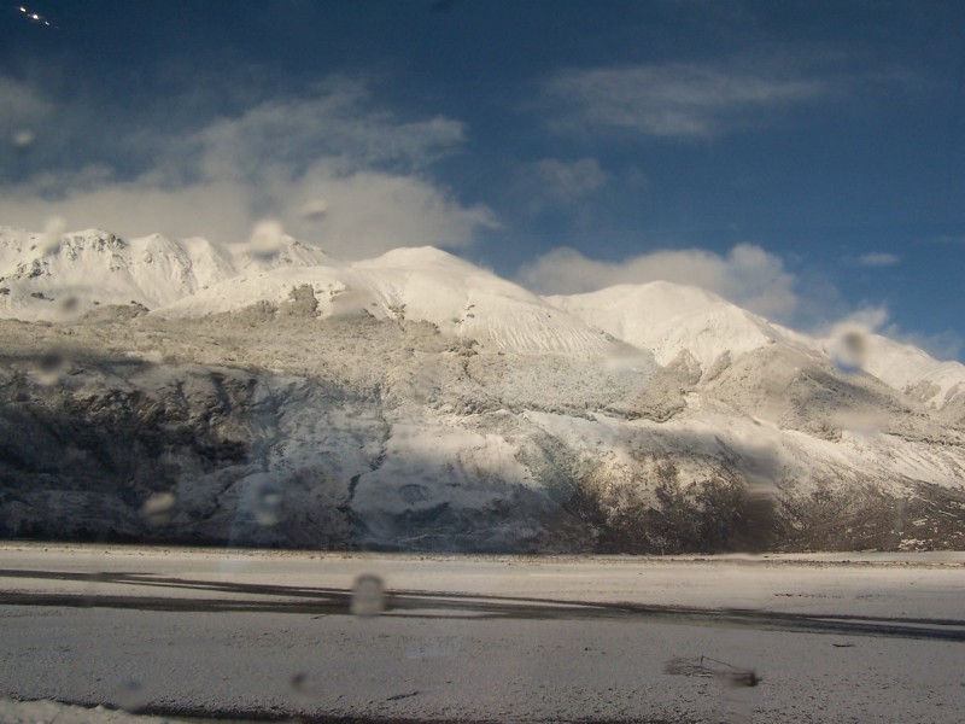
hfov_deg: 49.0
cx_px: 482
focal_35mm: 38
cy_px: 362
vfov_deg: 37.7
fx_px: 1059
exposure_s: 1/750
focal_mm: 6.3
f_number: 4
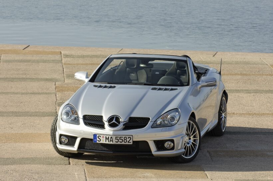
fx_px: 1705
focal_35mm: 225
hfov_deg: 9.2
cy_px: 90
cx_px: 136
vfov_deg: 6.1
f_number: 8
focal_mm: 150
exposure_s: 1/80
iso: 100
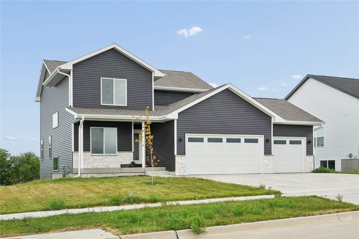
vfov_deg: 29.9
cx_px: 180
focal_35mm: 45
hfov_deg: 43.6
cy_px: 120
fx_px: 449
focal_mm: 30
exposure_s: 1/500
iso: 400
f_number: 9
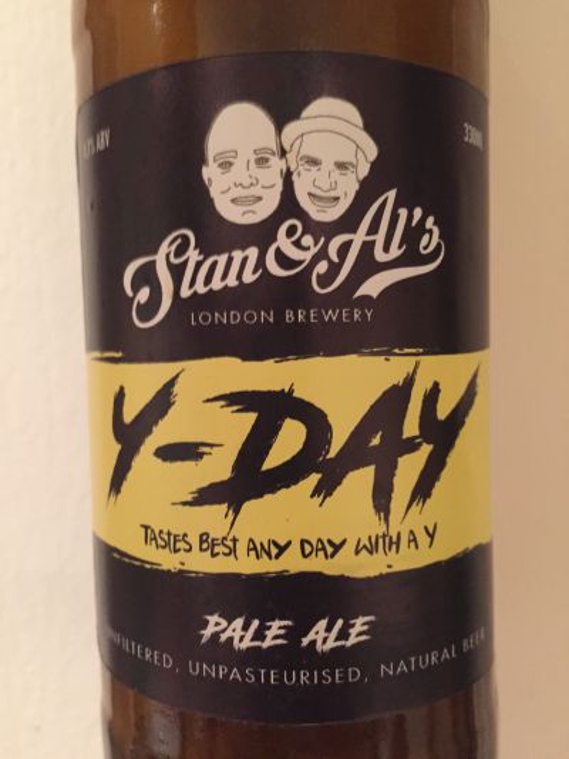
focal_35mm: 29
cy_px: 380
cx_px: 284
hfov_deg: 48.2
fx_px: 635
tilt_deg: -10.0
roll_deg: +0.1
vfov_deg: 61.6
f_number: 2.2
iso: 500
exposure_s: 1/17
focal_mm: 4.15
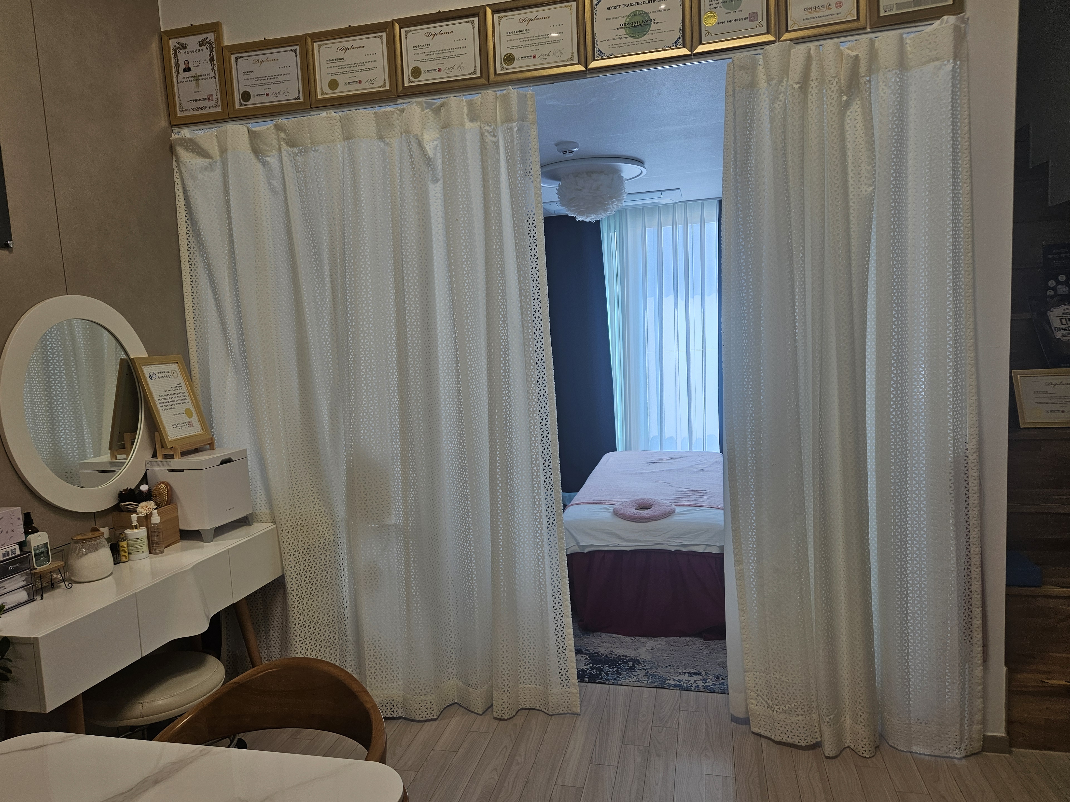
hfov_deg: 71.6
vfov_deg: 56.8
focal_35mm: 24
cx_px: 522
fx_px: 742
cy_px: 414
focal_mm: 5.4
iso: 40
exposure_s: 1/120
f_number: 1.8
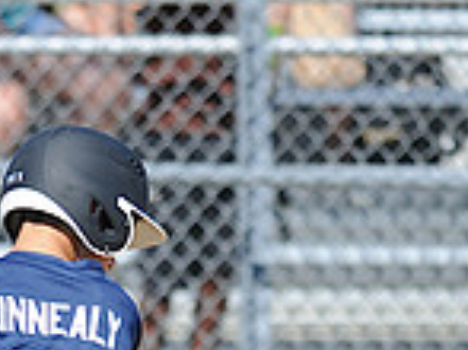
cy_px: 528
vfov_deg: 1.1
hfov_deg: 1.5
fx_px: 17899
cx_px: 148
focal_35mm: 1325
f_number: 4
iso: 200
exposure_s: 1/1600
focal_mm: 300
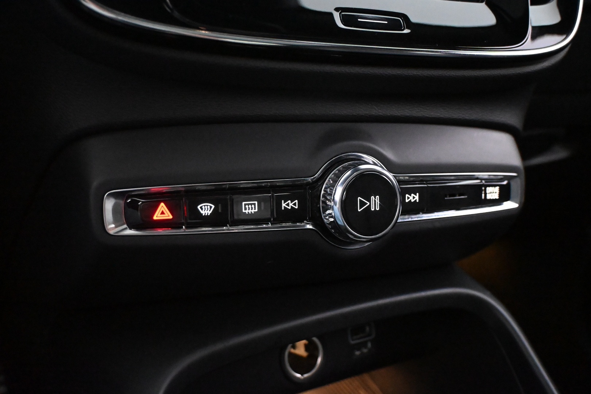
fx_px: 517
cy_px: 197
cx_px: 296
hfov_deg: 59.5
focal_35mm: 32
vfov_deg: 41.7
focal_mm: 21
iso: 12800
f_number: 4
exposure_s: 1/60
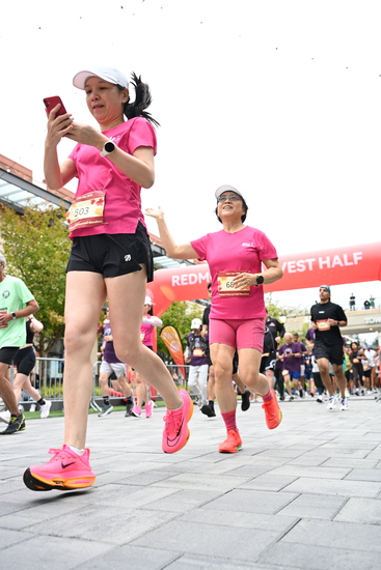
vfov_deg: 60.3
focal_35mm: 31
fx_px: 492
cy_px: 285
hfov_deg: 42.3
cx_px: 190
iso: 2000
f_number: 4
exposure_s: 1/640
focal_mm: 31
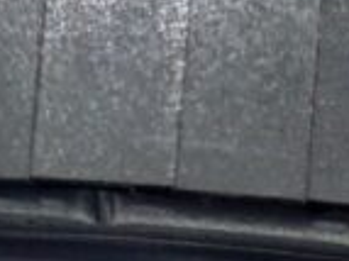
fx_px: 1058
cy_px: 483
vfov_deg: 12.7
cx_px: 273
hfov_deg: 18.6
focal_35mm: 105
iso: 160
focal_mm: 5.23
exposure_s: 1/50
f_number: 1.8
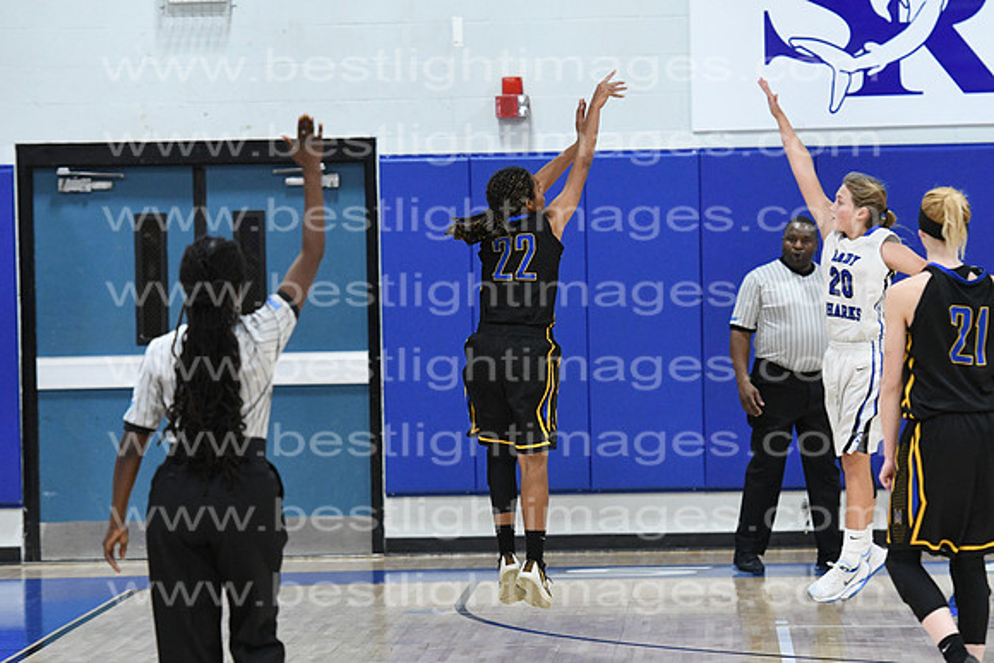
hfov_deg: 10.2
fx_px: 5592
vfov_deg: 6.8
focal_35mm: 202
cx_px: 497
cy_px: 332
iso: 5000
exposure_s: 1/640
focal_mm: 135
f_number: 4
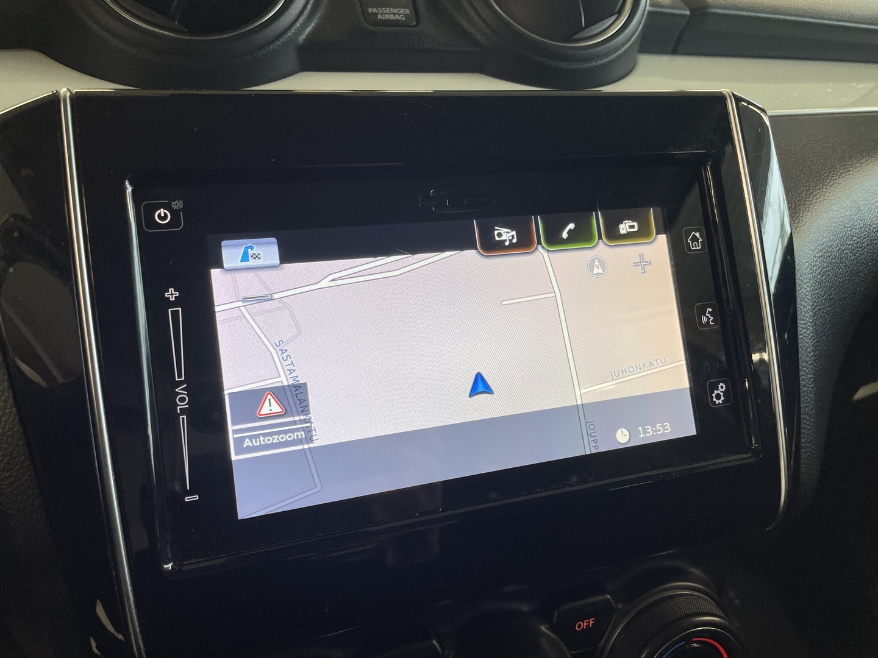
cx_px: 439
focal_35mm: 26
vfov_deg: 53.1
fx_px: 659
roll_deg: -2.7
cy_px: 329
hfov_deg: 67.3
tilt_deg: -24.5
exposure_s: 1/100
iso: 64
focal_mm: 4.2
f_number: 1.6
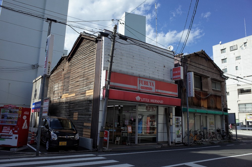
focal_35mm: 28
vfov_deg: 46.2
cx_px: 126
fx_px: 196
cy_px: 84
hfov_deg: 65.6
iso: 160
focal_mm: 18.3
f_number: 5.6
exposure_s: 1/640
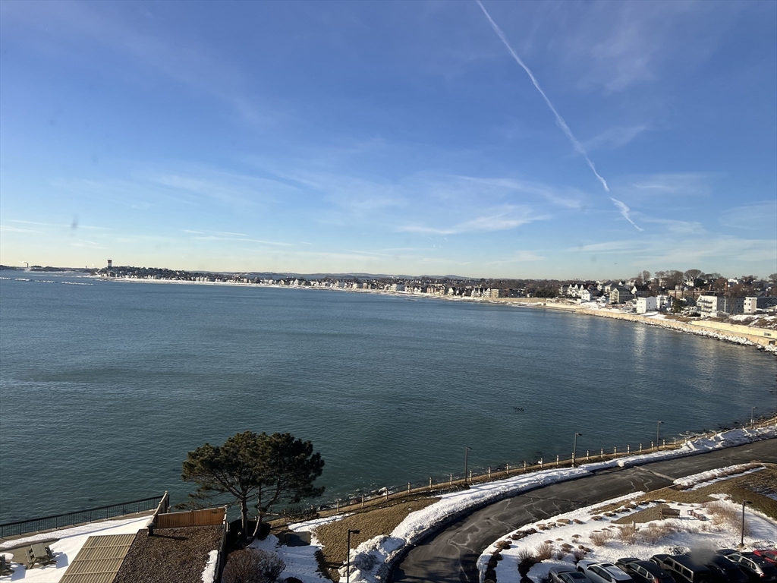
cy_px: 292
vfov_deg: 53.1
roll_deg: -2.1
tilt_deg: -2.5
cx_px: 388
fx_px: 584
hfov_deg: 67.3
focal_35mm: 26
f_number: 1.5
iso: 50
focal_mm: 5.7
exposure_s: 1/2208
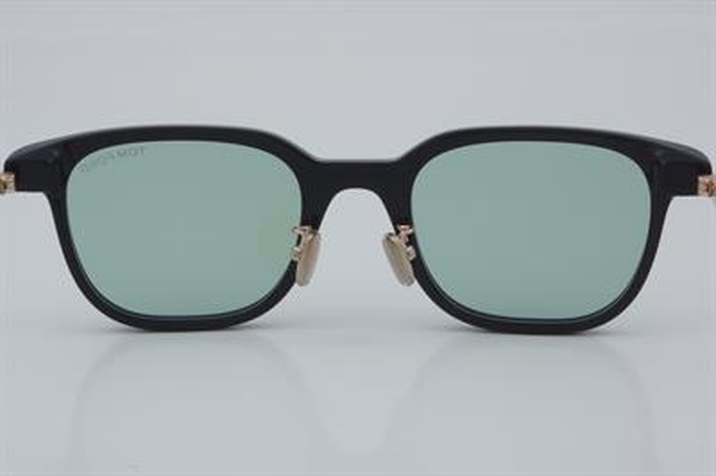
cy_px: 238
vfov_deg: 16.5
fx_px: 1639
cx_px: 358
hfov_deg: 24.6
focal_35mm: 82
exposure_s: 1/4
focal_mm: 55
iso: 100
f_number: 32
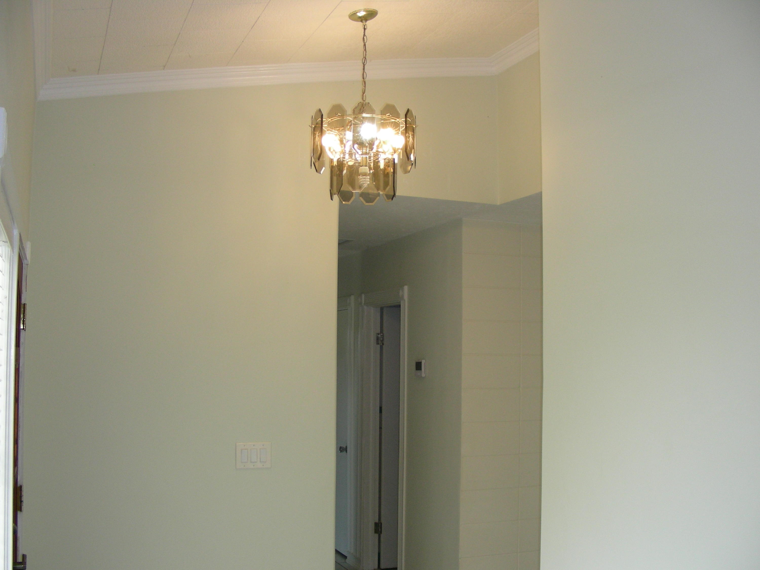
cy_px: 285
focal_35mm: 38
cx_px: 380
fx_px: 834
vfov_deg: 37.7
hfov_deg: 49.0
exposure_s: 1/29.7
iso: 90
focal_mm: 6.3
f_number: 3.5
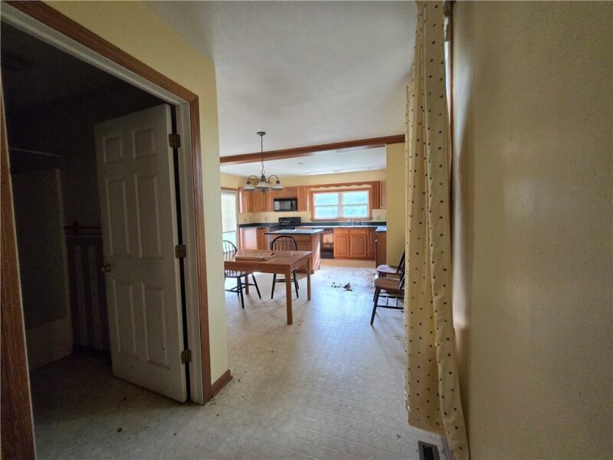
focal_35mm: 13
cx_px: 306
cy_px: 230
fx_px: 230
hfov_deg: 106.2
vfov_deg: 89.9
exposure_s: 1/60
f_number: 2.2
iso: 200
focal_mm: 1.7
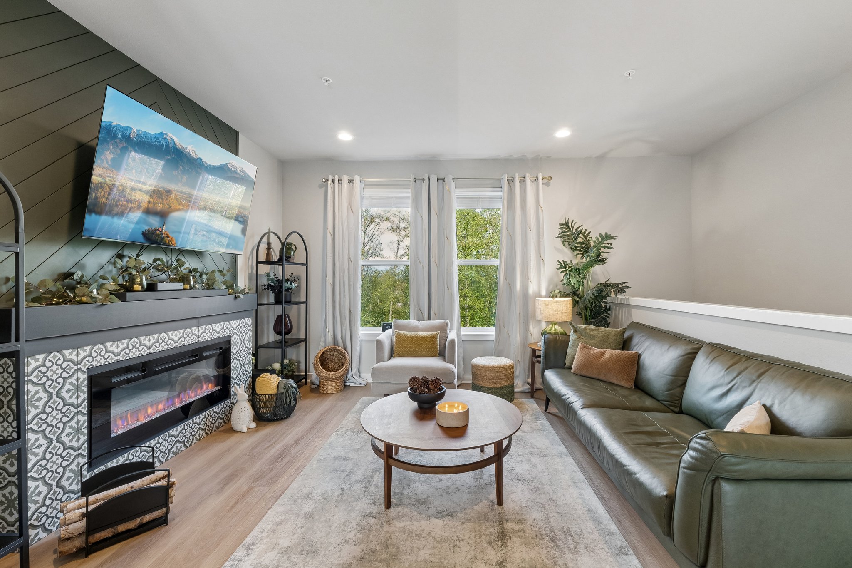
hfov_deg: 100.4
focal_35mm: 15
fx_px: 355
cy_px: 284
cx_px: 426
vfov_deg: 77.3
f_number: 9
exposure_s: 1/4
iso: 250
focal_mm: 10
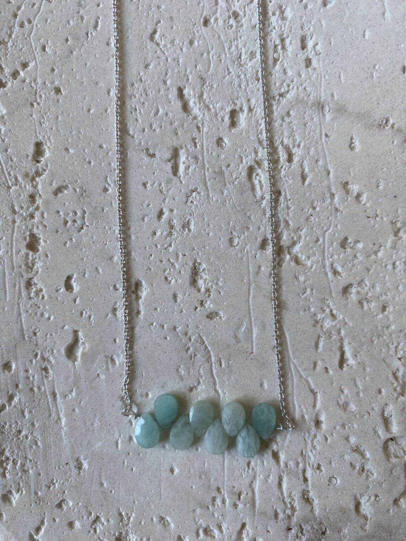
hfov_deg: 54.9
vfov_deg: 69.4
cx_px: 203
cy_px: 270
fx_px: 391
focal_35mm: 25
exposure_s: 1/121
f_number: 1.8
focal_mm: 4.25
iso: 64
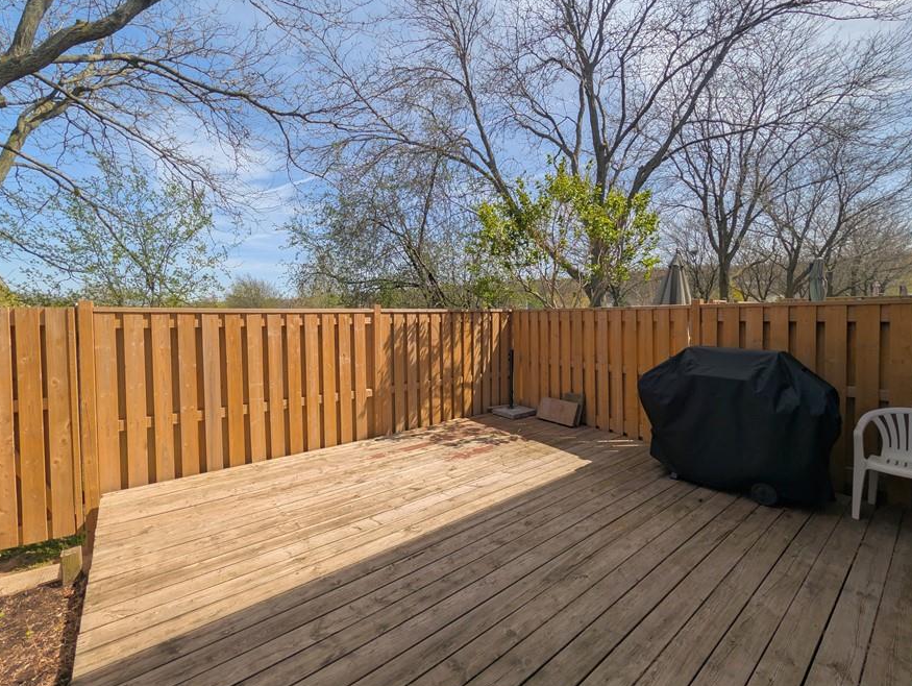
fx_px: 369
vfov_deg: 85.7
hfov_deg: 102.0
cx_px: 458
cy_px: 330
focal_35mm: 14
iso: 56
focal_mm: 2.02
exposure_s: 1/4082
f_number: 1.7
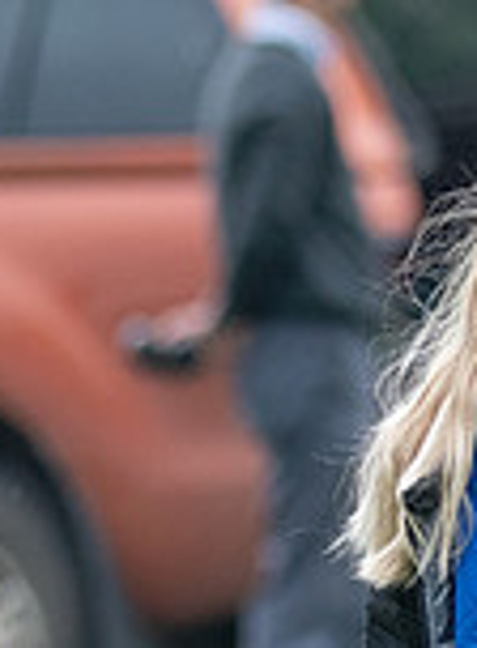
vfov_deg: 0.9
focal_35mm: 2305
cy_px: 617
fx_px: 42835
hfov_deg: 0.6
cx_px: 598
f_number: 2.8
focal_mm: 300
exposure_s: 1/5000
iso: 640
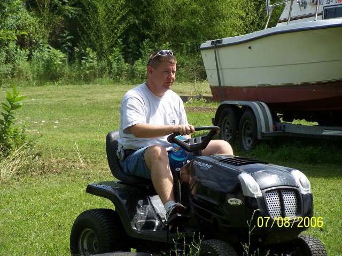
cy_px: 128
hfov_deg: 11.7
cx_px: 171
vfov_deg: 8.8
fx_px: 1670
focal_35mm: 169
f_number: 3.2
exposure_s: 1/1000
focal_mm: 28
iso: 80
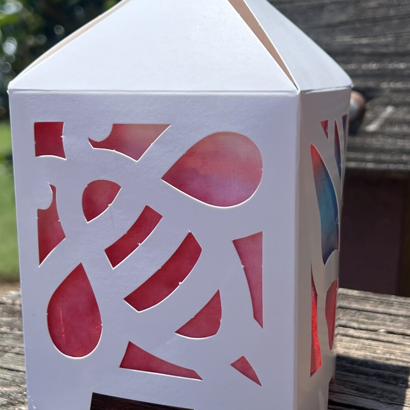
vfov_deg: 30.0
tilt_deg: -8.8
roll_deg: +0.4
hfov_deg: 30.0
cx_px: 193
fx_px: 764
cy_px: 170
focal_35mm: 57
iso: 50
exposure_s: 1/3571
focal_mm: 5.7
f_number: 1.5
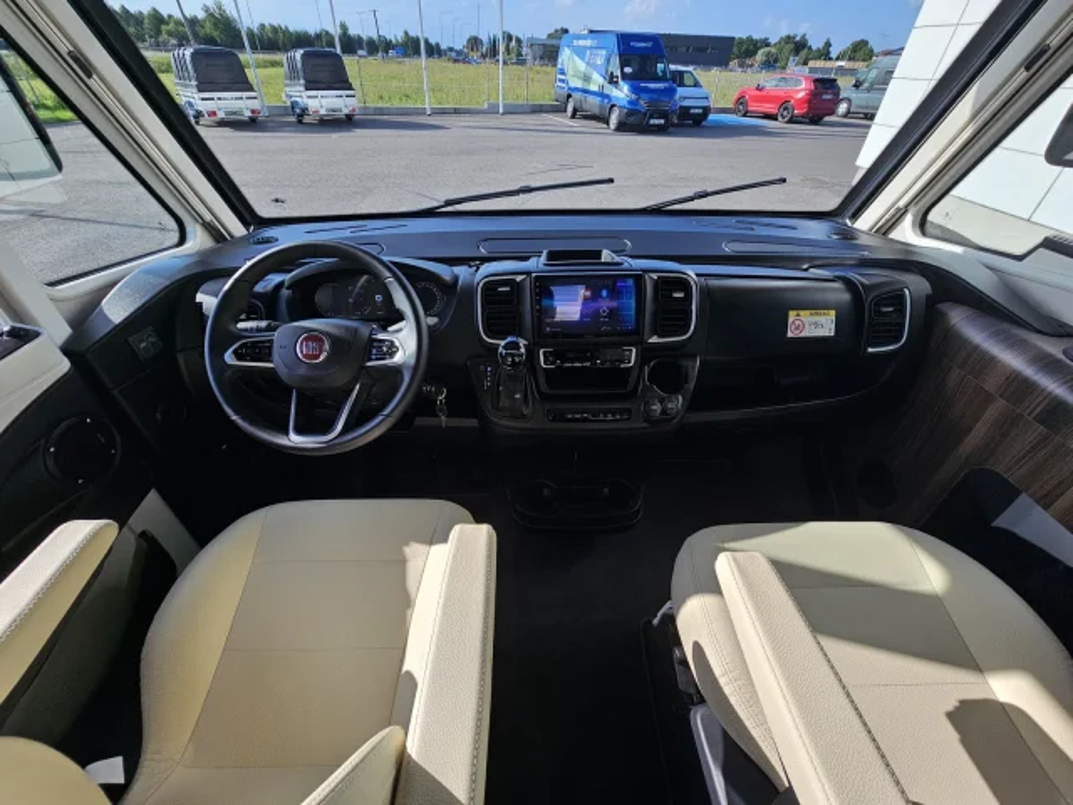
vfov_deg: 89.9
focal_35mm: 13
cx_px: 536
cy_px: 402
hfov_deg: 106.2
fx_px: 403
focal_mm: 2.2
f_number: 2.2
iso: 50
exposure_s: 1/976
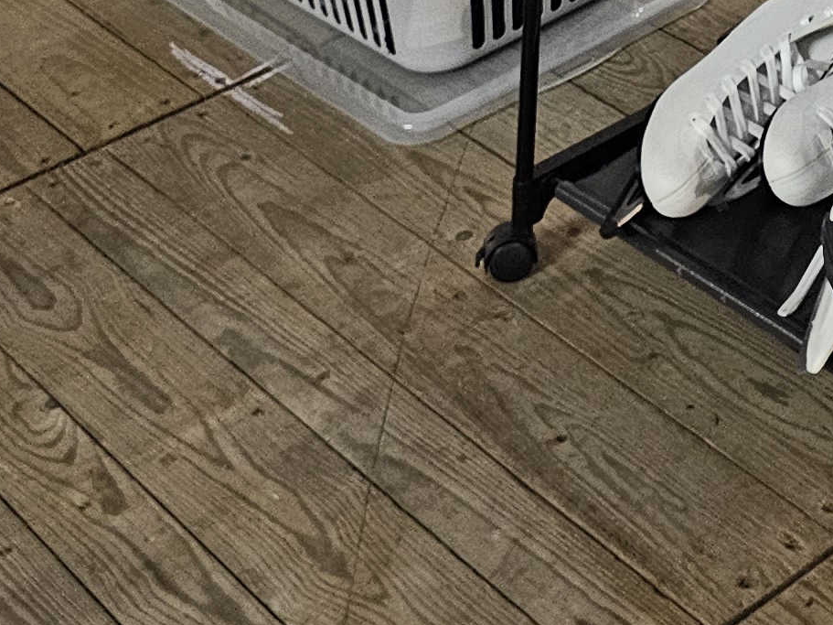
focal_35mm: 101
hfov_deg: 17.8
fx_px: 2430
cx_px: 1171
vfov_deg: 12.4
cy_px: -723
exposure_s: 1/100
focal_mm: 6.3
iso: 500
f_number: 1.7
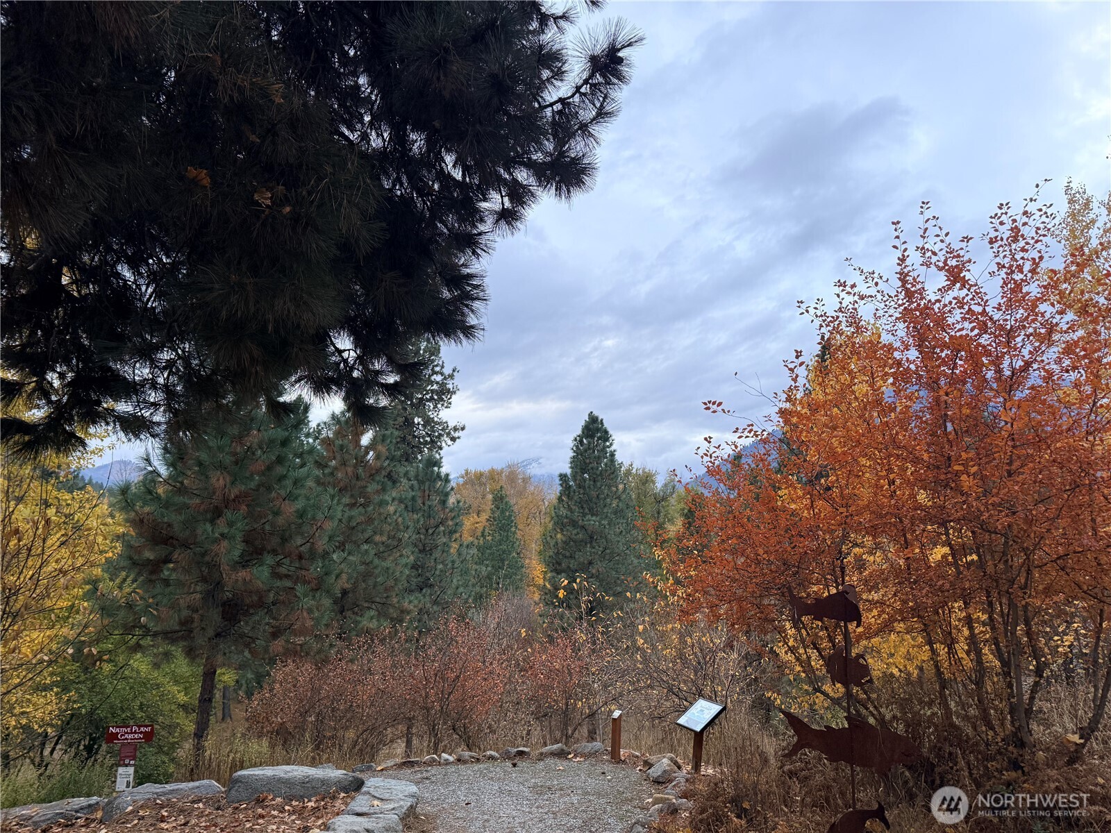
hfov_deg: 71.6
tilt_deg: +9.9
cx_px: 556
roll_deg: -1.3
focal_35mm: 24
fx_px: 770
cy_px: 416
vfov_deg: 56.8
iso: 200
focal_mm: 6.76
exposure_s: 1/121
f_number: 1.78
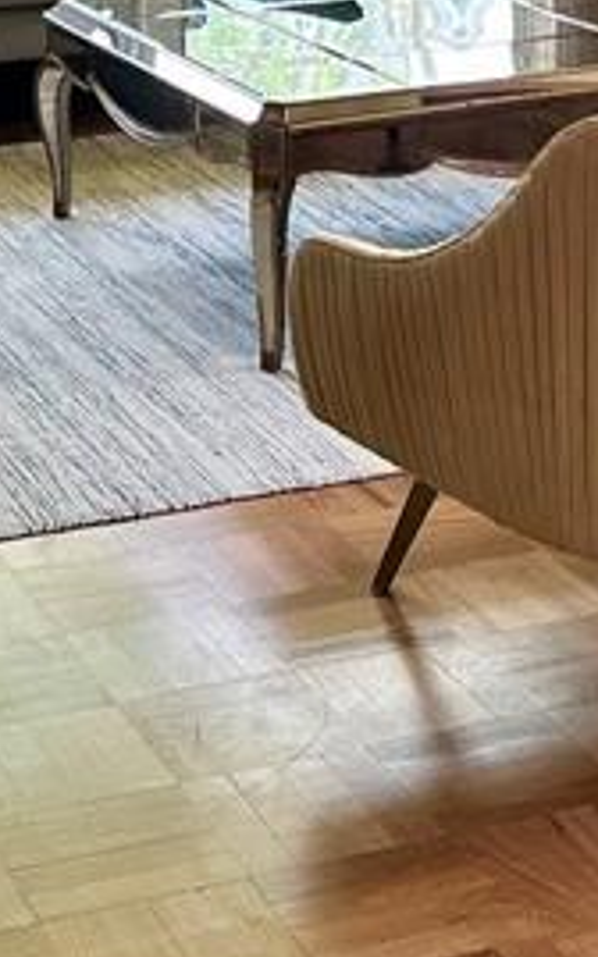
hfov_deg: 12.5
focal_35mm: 105
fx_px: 2739
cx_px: 324
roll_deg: +1.3
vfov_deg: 18.6
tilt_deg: -5.7
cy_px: -256
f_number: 1.5
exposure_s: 1/121
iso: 64
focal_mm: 5.7
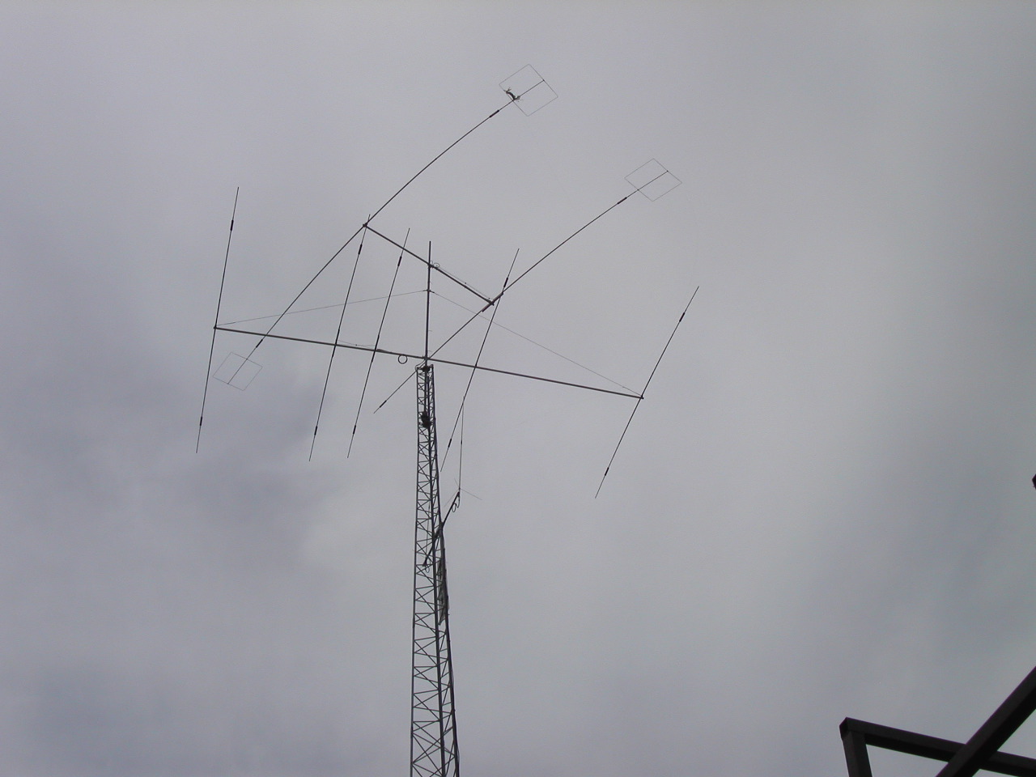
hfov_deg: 49.0
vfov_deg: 37.7
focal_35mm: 38
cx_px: 518
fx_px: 1137
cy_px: 388
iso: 100
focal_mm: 7.8
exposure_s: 1/1000
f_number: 8
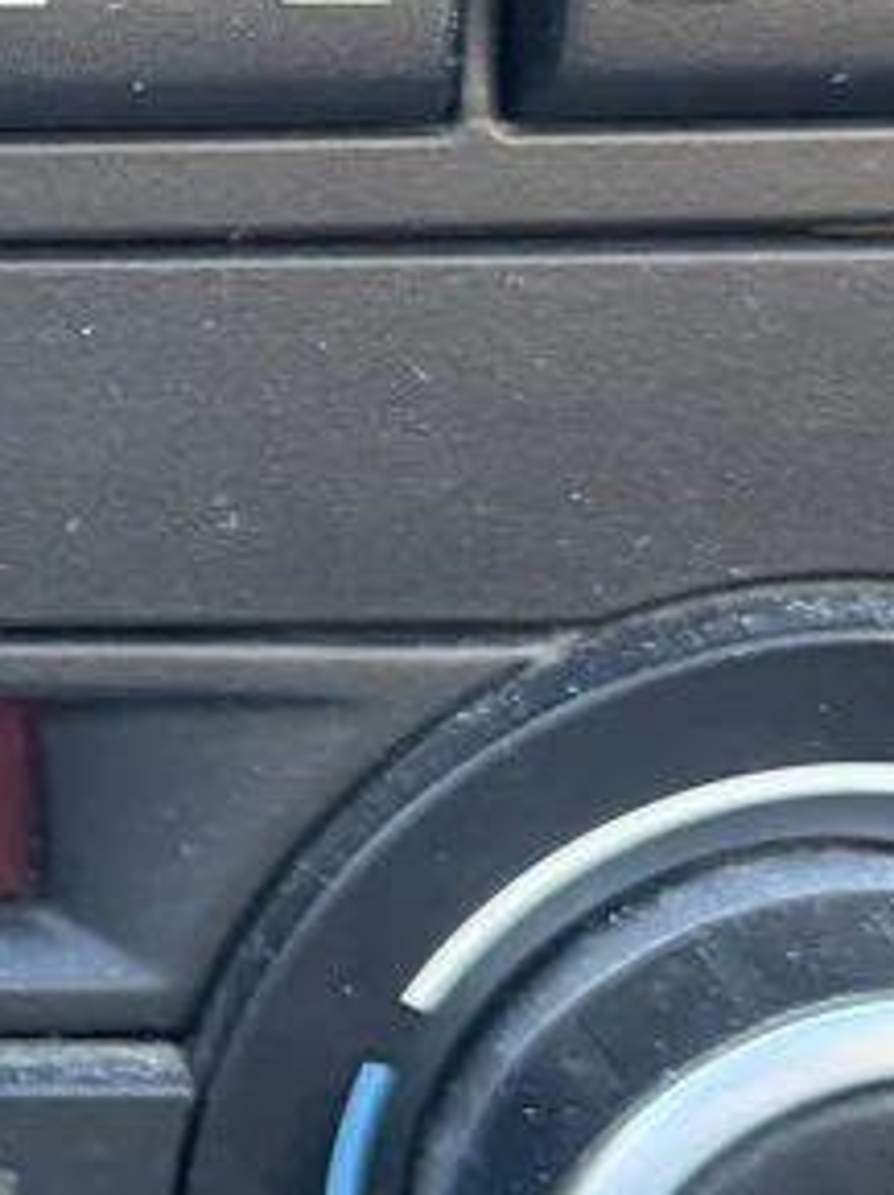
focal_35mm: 159
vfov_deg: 12.4
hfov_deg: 8.5
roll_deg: -0.9
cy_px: 371
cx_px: -1257
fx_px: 5483
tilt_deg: -22.2
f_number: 1.78
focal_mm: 6.76
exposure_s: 1/60
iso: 250
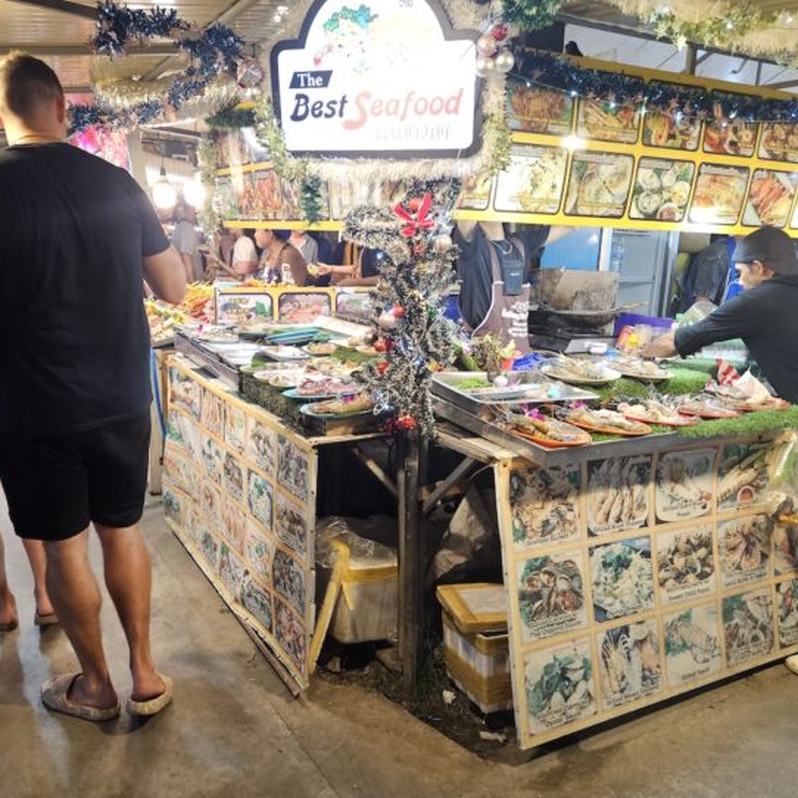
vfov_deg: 53.9
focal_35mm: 30
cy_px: 437
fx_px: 782
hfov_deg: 53.9
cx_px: 350
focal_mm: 5.4
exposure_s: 1/100
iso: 200
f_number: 1.8
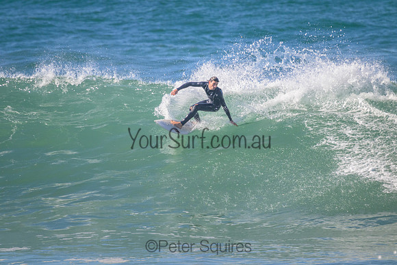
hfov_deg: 2.6
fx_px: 8824
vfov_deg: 1.7
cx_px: 198
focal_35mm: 800
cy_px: 132
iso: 1600
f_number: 11
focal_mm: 800
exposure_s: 1/2000
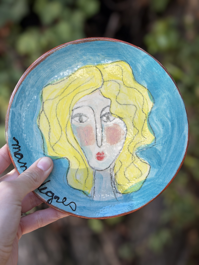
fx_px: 368
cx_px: 100
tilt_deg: -7.6
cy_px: 132
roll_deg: +4.2
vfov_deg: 39.7
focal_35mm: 48
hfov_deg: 30.3
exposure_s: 1/592
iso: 64
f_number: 1.78
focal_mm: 6.76
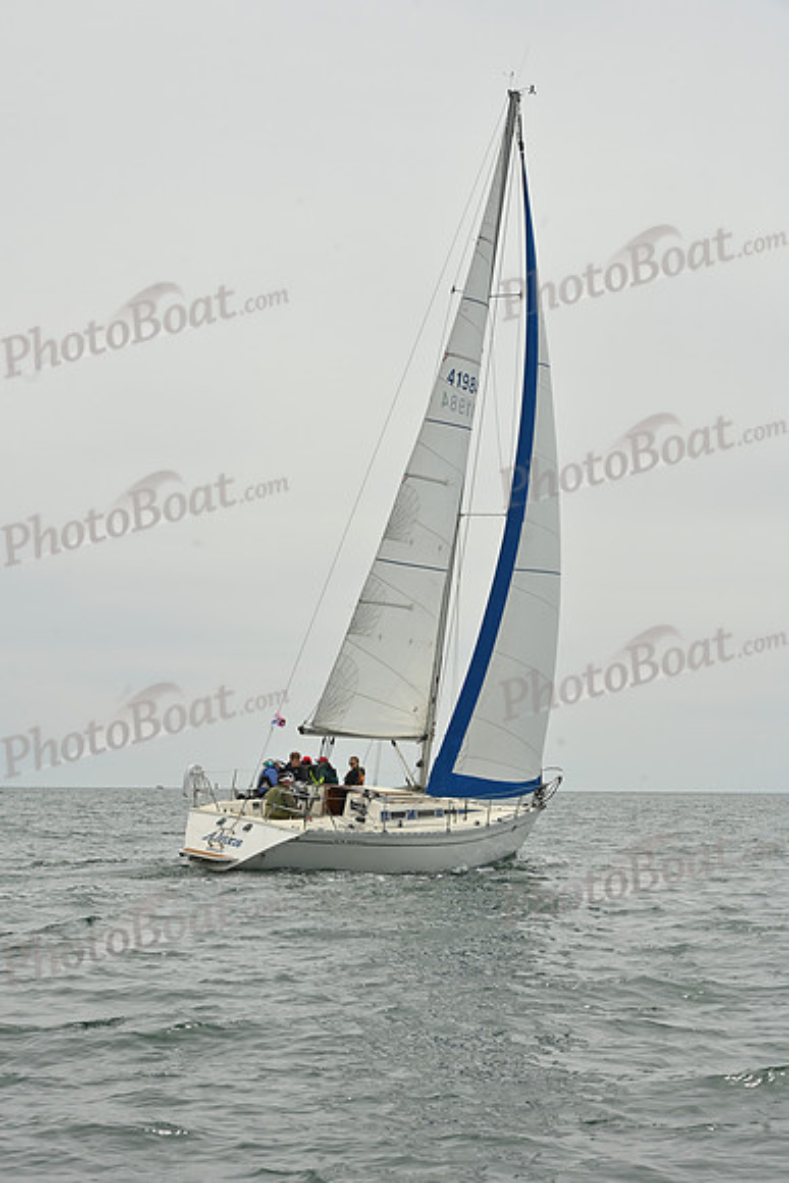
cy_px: 592
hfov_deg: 17.1
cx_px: 394
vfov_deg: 25.4
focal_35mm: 80
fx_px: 2628
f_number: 14
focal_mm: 80
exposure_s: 1/1250
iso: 320
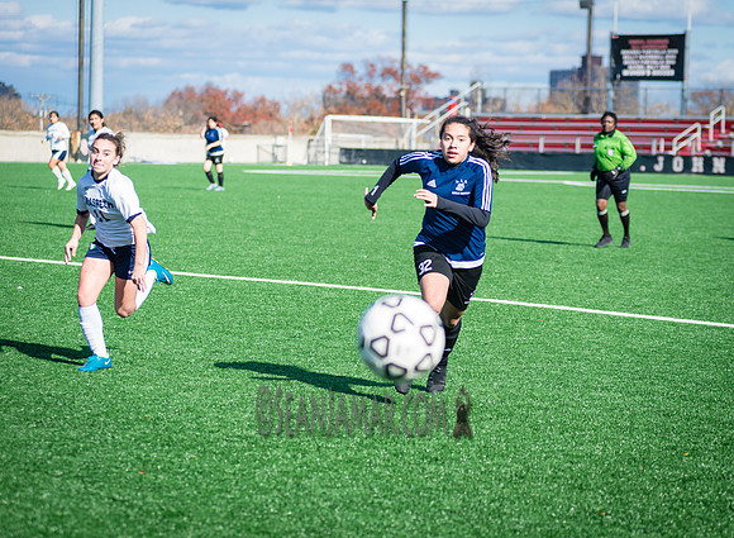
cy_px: 290
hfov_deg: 17.3
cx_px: 435
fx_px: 2414
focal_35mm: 115
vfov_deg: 12.7
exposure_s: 1/1250
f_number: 4
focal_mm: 100
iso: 200
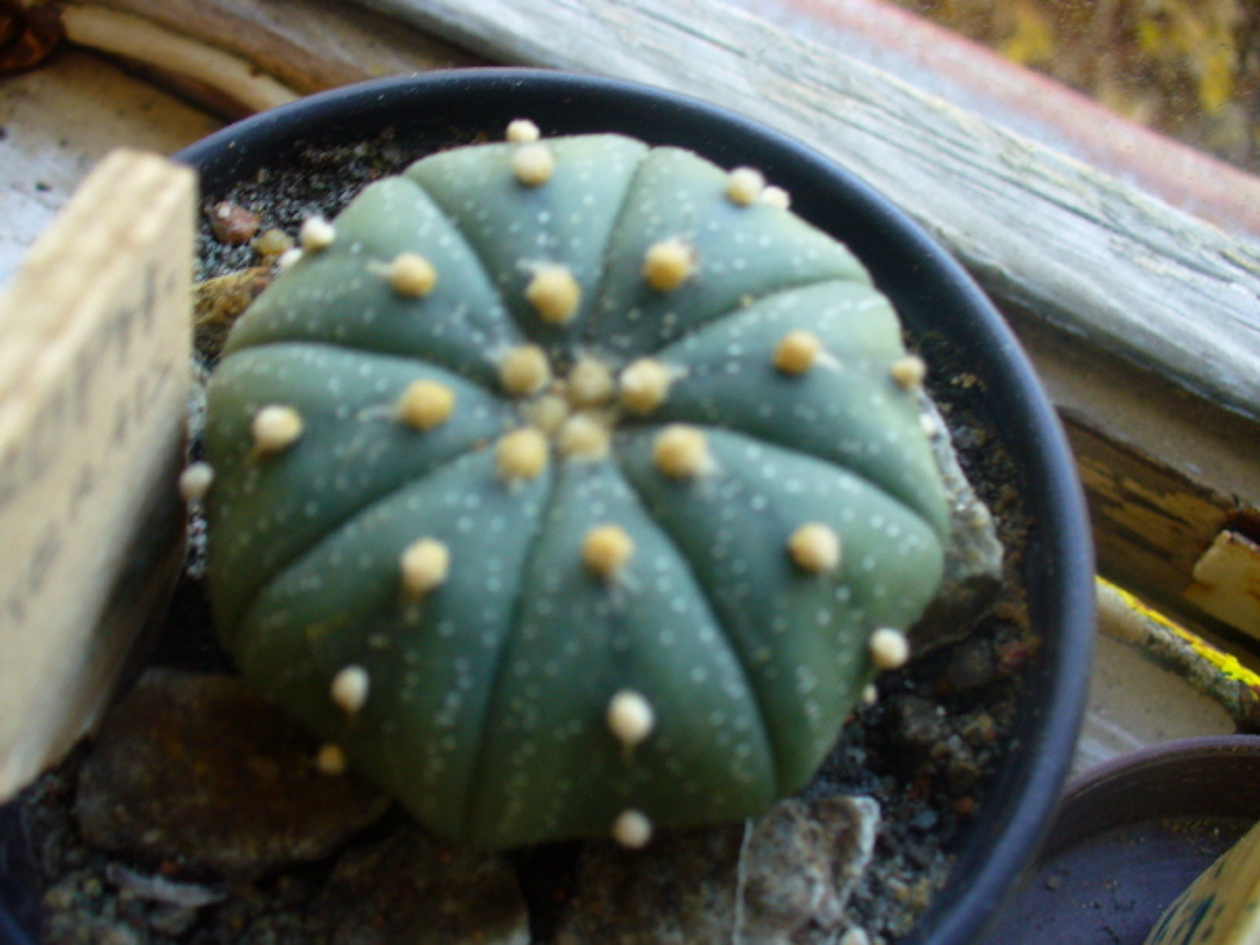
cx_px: 630
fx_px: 1347
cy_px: 472
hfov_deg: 50.1
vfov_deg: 38.7
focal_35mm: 37
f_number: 2.8
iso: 125
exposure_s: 1/30
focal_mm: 6.1
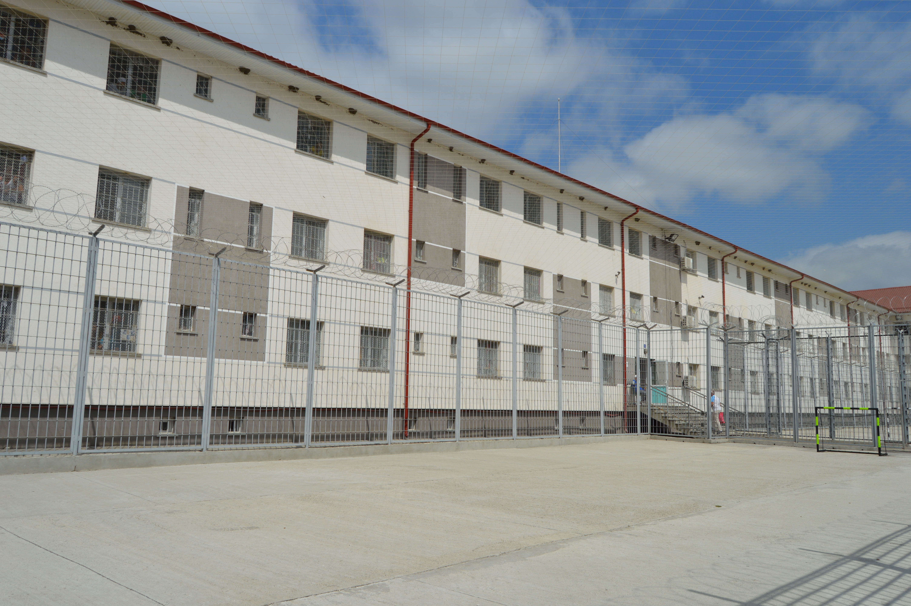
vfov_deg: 47.8
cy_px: 303
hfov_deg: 67.4
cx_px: 456
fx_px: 683
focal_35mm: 27
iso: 100
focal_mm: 18
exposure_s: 1/400
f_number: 10
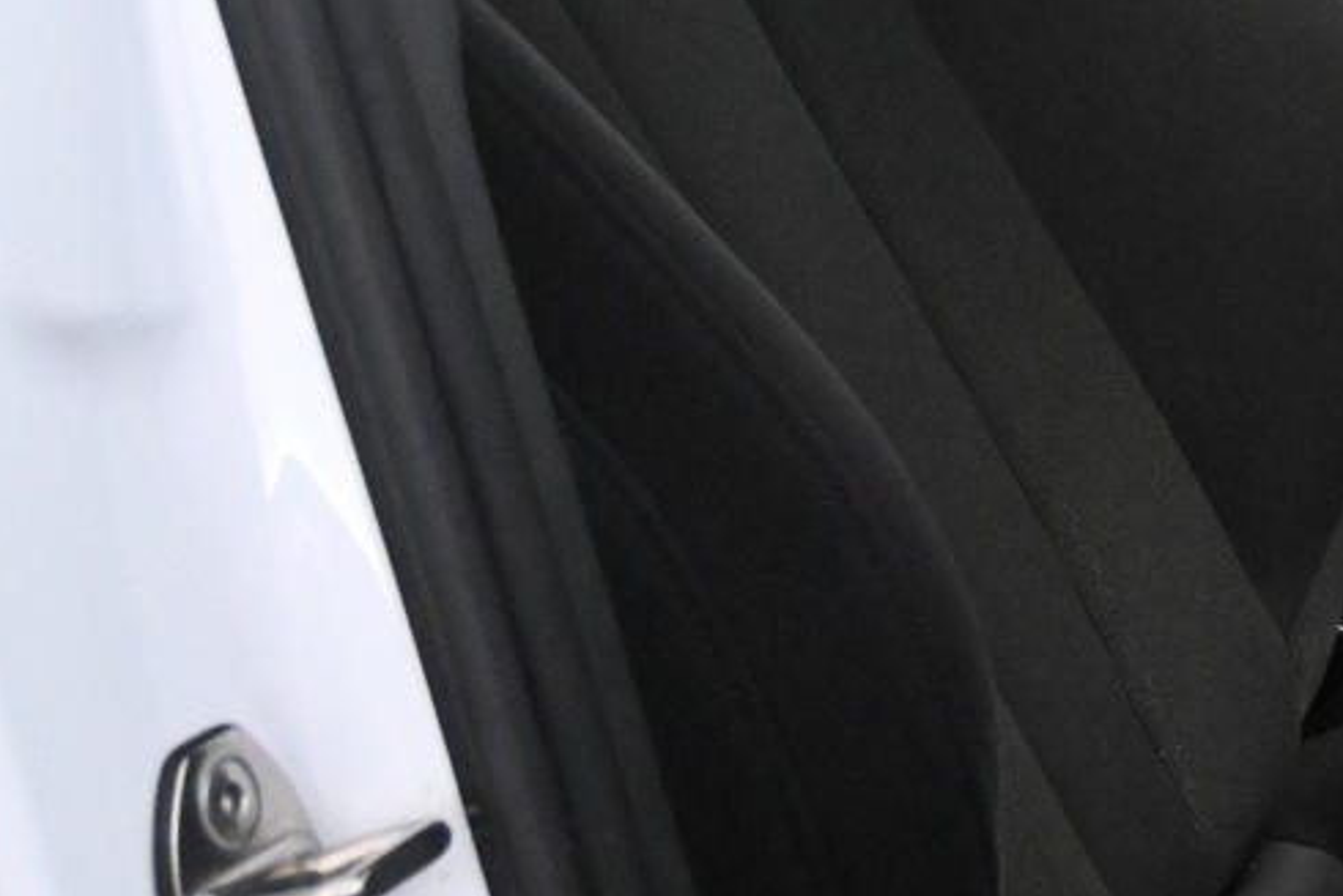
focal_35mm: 111
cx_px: 2187
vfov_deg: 11.8
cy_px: -384
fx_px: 4160
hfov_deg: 16.3
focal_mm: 22.5
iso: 5600
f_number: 4
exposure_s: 1/60
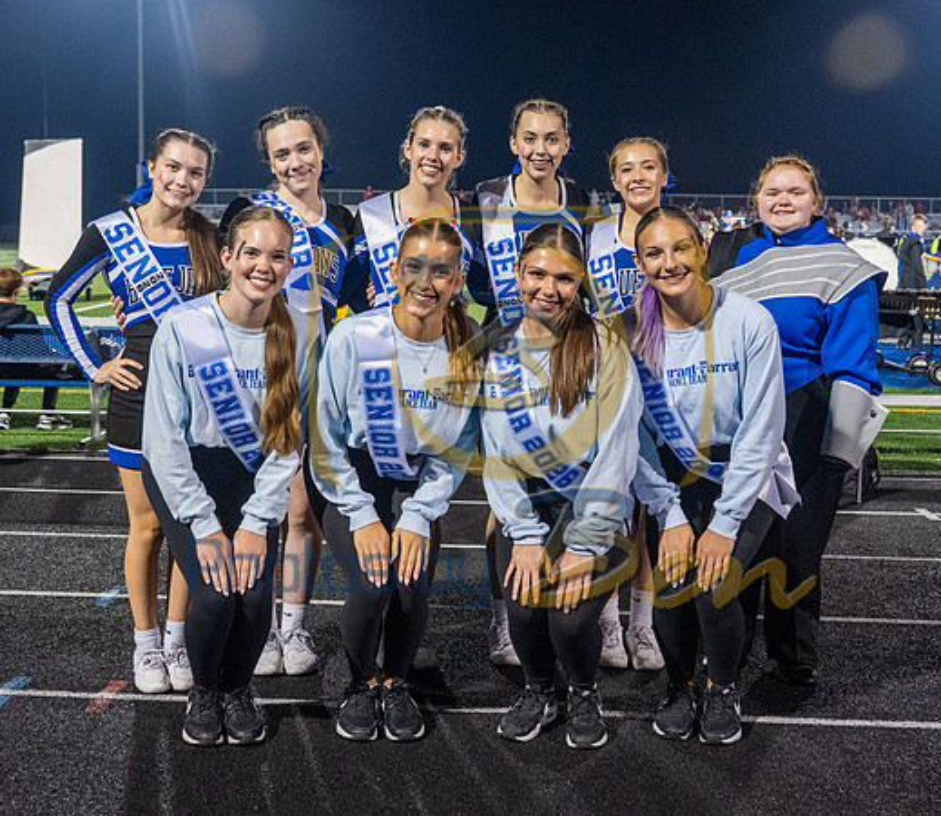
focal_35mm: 47
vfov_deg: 33.6
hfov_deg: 38.4
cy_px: 373
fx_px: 1349
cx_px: 405
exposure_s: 1/250
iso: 2000
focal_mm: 29.5
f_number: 3.5
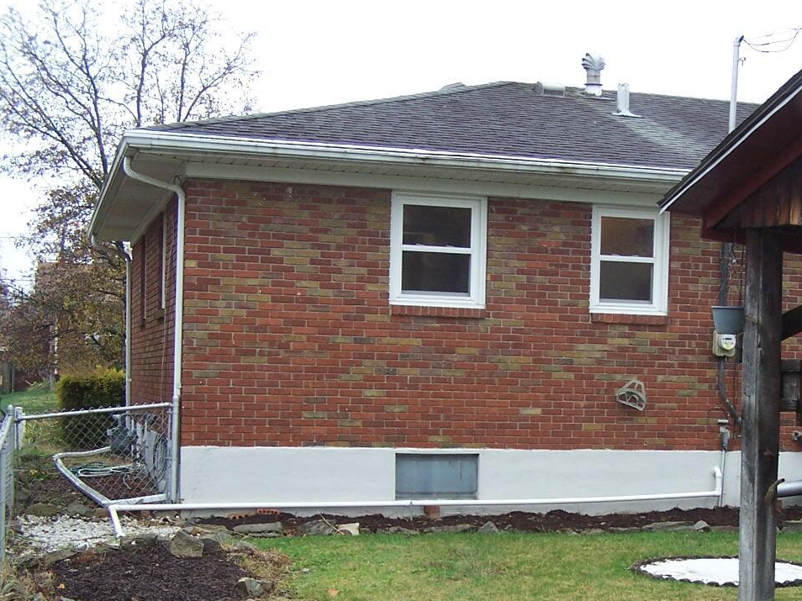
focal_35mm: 96
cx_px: 636
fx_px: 2224
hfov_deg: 20.2
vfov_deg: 15.3
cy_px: 432
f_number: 3.1
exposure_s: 1/90
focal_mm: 9.8
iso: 80
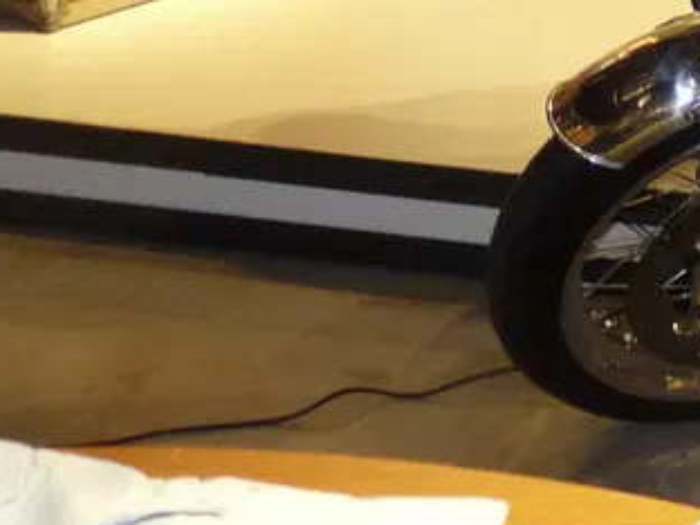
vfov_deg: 11.3
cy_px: -372
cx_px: 1158
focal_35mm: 123
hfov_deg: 14.5
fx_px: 2487
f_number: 2.8
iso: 200
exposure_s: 1/30
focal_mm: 4.8
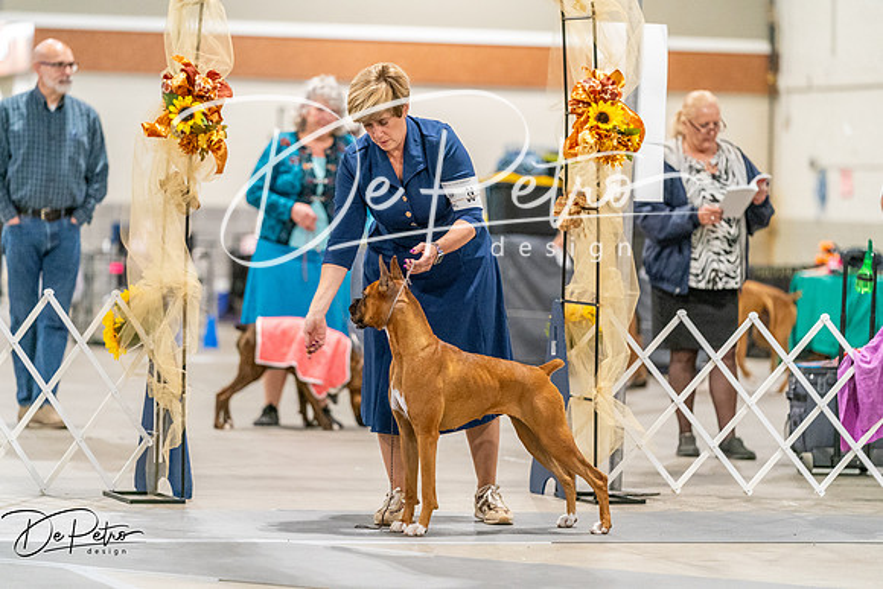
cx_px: 442
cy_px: 294
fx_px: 4269
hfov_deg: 11.8
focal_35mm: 174
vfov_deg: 7.9
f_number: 3.2
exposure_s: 1/250
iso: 6400
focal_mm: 174
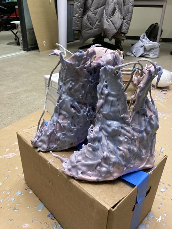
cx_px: 86
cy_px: 114
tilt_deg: -26.6
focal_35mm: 28
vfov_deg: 63.4
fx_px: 185
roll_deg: -1.5
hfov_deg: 49.8
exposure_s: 1/60
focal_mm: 3.99
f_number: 1.8
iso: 160
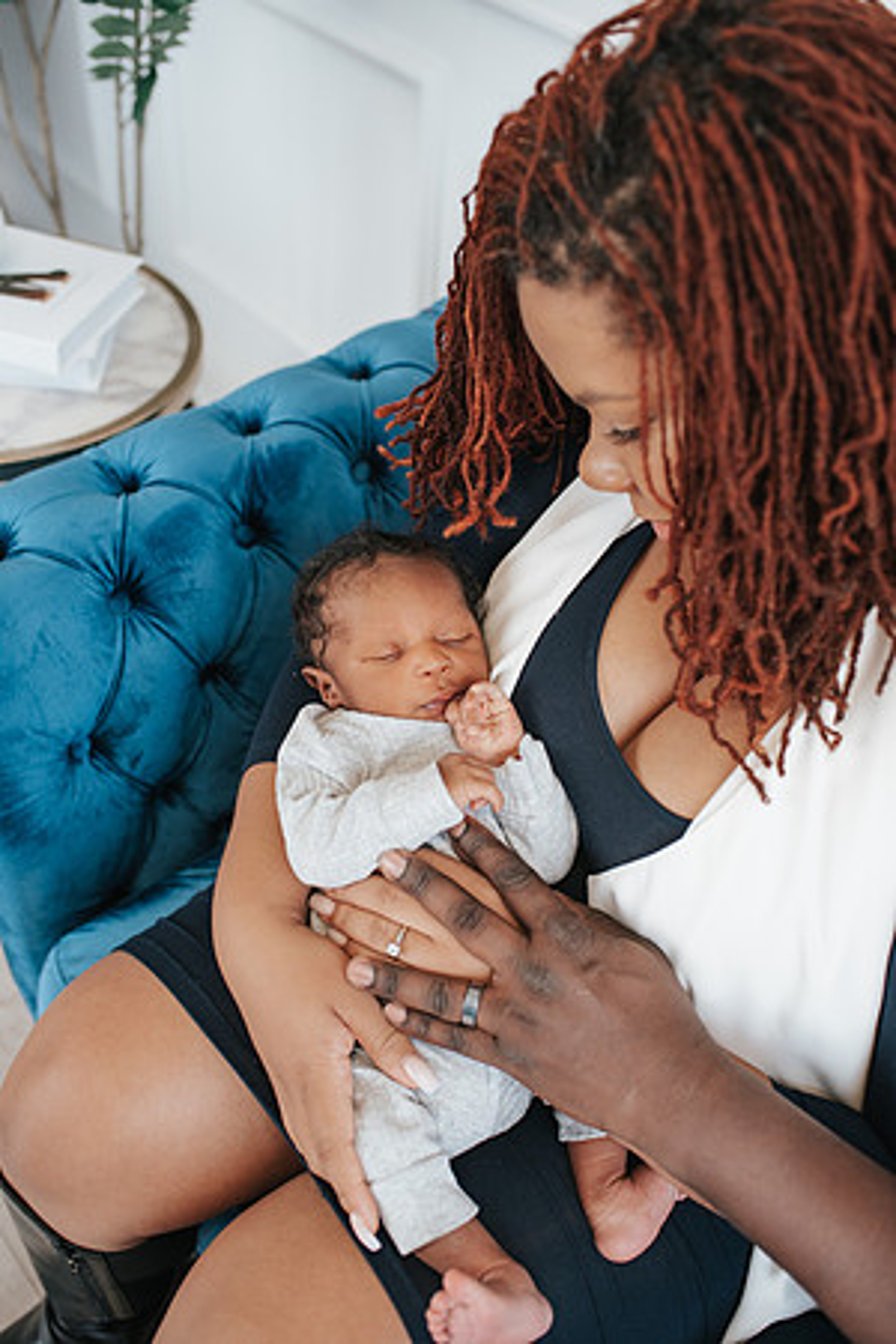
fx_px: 1307
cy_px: 672
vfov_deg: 54.4
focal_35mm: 35
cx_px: 448
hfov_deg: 37.9
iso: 500
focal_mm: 35
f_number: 3.2
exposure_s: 1/250
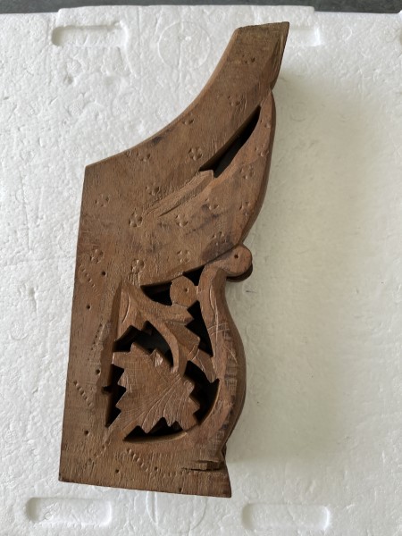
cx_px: 201
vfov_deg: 67.3
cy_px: 268
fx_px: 403
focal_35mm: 26
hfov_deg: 53.1
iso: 32
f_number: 1.6
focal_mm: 5.1
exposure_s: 1/148
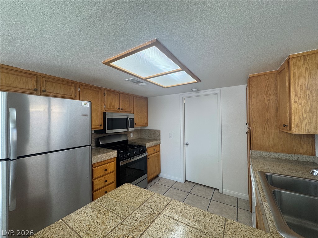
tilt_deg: +0.5
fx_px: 129
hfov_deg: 102.1
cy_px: 119
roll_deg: +0.1
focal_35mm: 14
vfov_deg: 85.7
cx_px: 159
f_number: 2.2
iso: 100
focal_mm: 2.22
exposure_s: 1/120
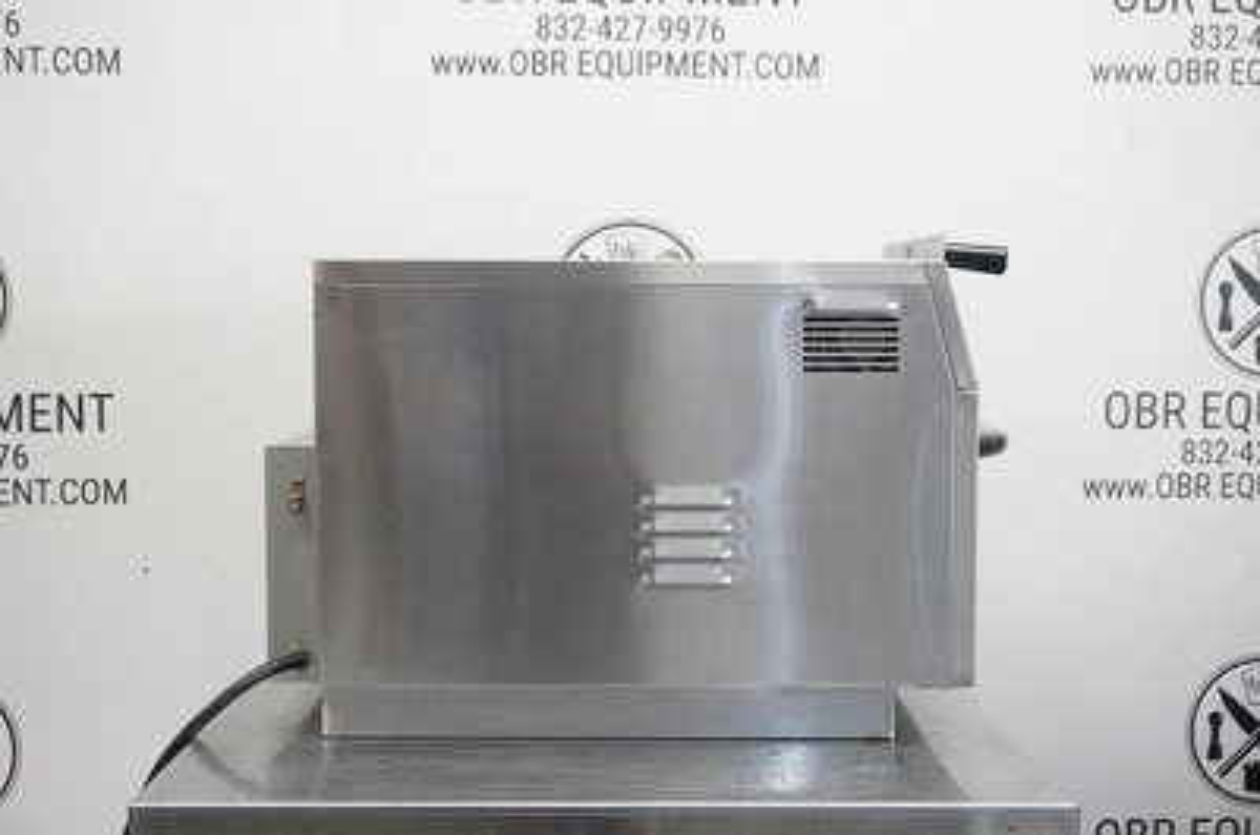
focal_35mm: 48
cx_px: 630
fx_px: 1677
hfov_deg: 41.2
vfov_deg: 28.0
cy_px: 418
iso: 3200
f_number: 6.3
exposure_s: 1/60
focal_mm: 32
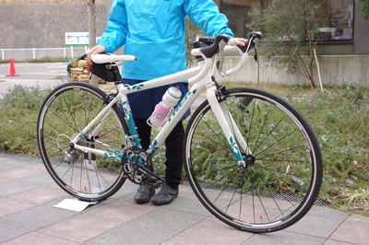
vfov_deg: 28.6
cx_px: 184
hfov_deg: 41.9
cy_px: 122
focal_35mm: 47
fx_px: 481
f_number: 4
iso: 125
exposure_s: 1/100
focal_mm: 17.4
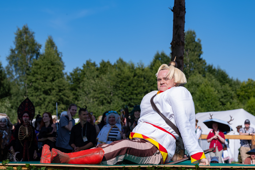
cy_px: 83
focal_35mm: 91
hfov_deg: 22.5
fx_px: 641
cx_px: 128
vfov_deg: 15.1
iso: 160
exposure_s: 1/1600
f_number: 4
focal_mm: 51.6
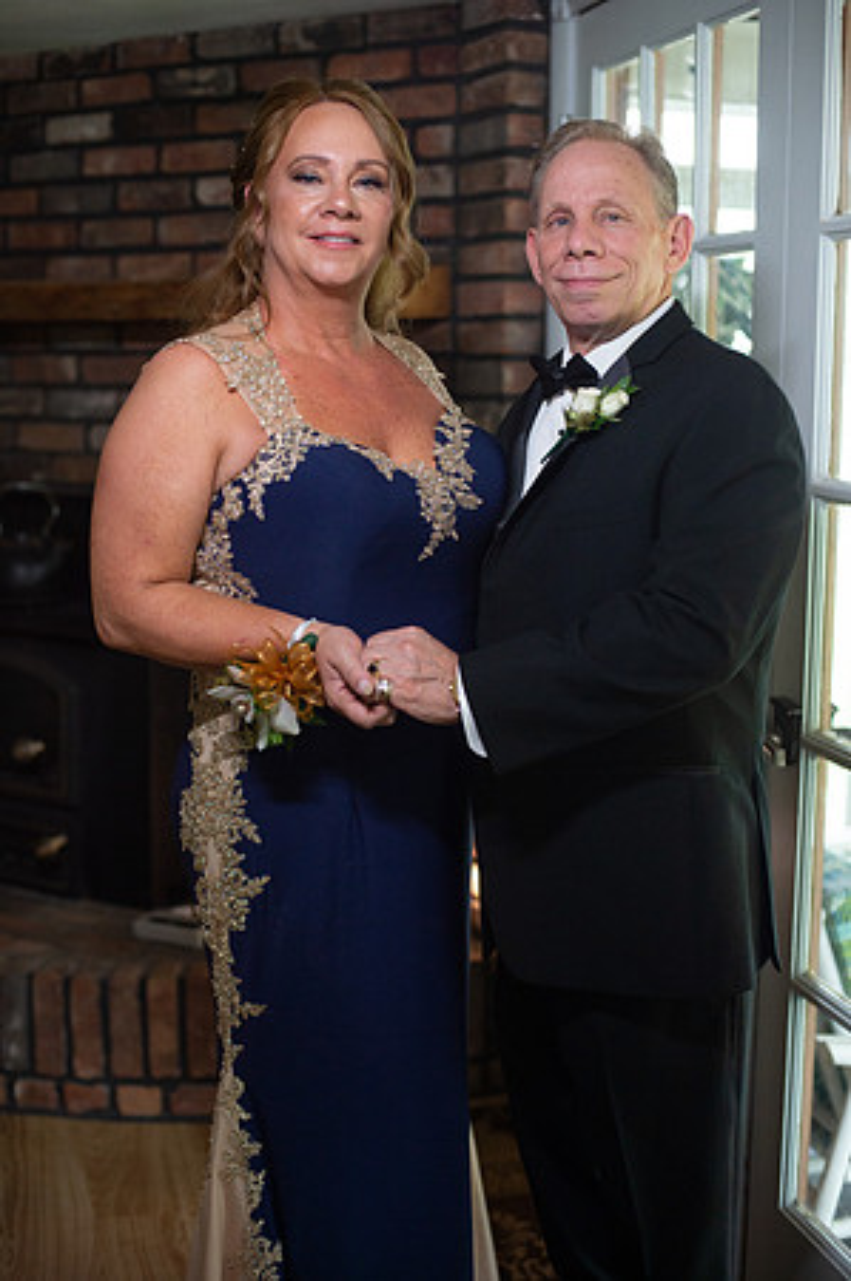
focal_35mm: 50
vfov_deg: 39.6
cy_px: 640
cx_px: 426
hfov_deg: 26.9
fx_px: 1777
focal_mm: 50
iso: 1000
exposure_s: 1/400
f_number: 2.5
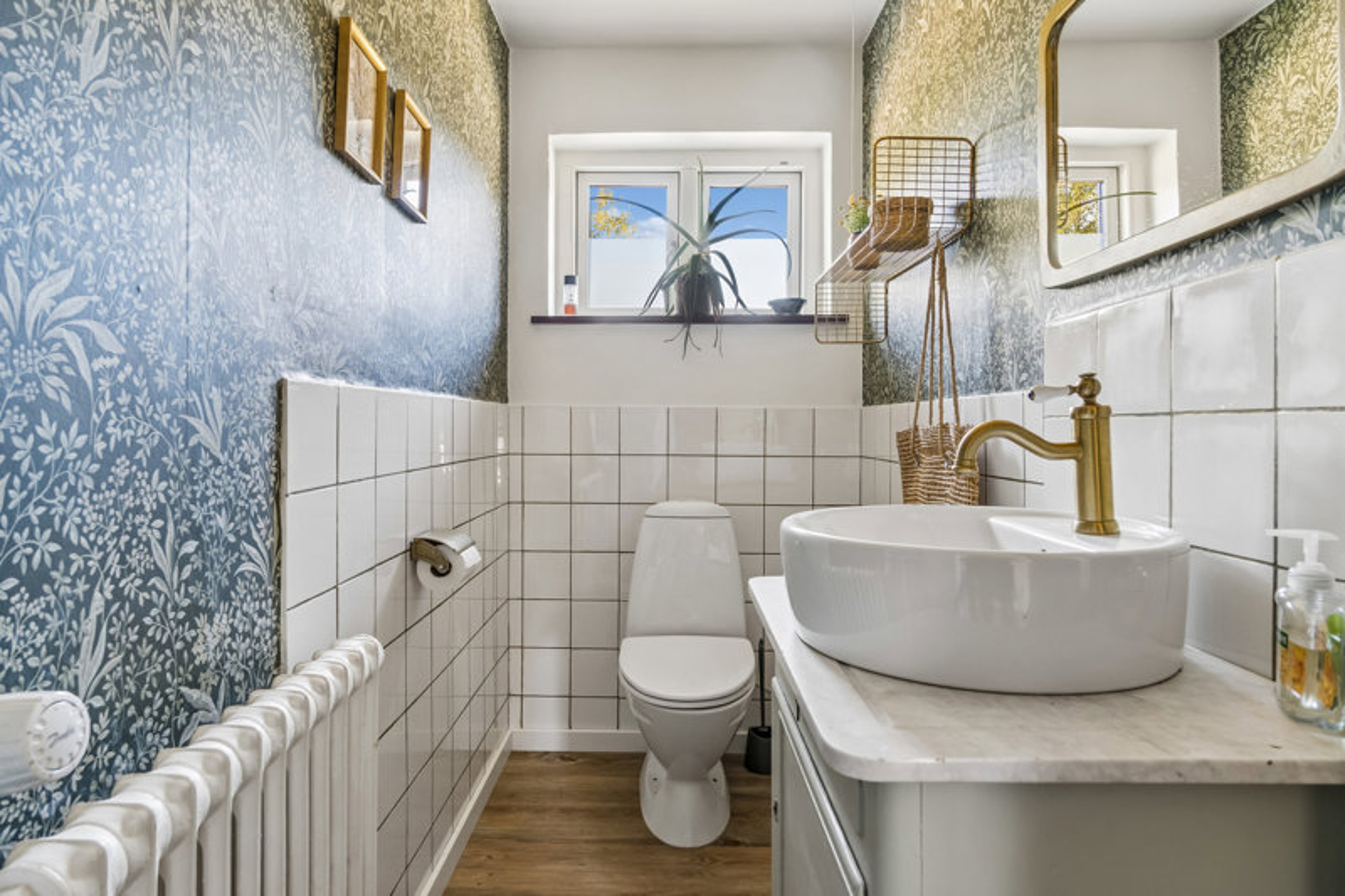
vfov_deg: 63.2
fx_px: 728
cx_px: 672
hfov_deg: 85.4
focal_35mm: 20
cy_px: 448
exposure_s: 1/6
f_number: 8
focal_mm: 13
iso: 200
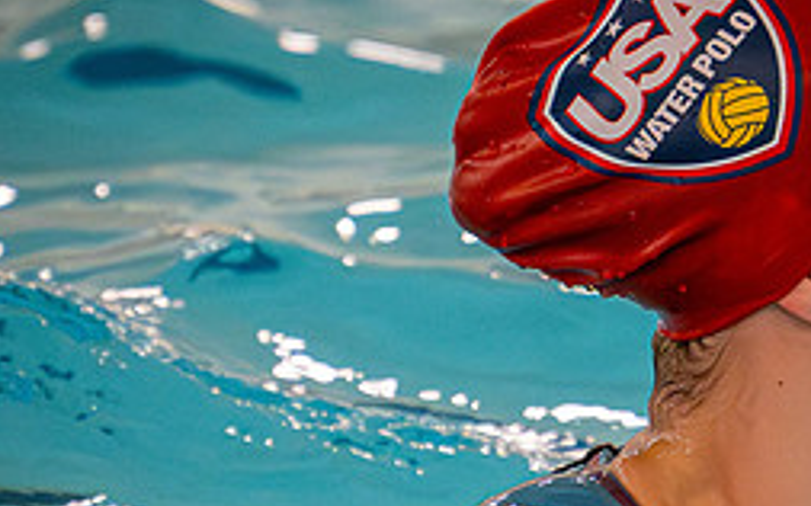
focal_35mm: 1154
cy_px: 552
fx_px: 25500
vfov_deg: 1.1
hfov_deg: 1.8
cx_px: 821
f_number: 4
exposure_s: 1/1000
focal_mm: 280
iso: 10000
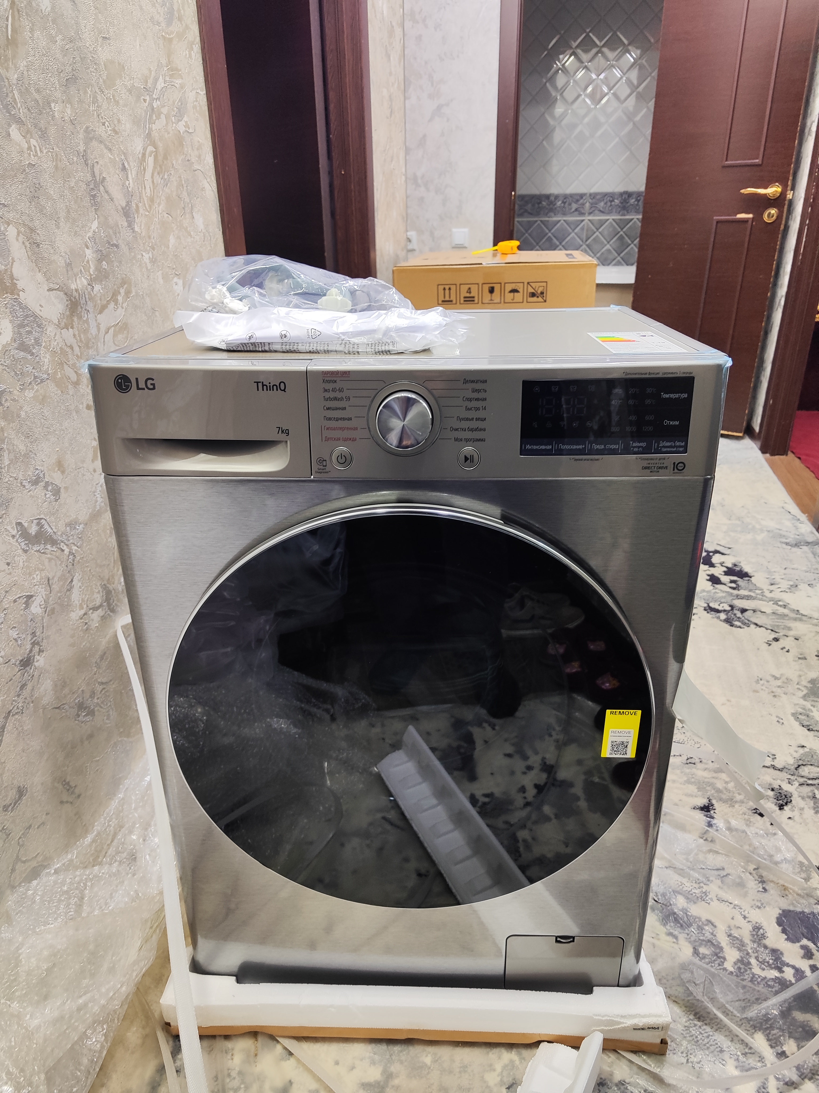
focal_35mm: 23
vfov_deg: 73.9
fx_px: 726
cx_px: 410
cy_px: 546
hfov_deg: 58.9
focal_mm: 5.4
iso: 92
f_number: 1.8
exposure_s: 1/50
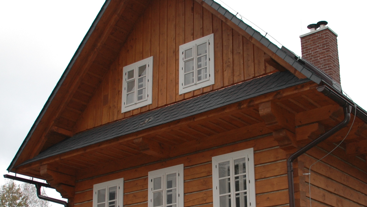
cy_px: 153
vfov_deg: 21.6
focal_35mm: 55
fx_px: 535
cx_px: 235
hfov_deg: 37.6
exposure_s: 1/320
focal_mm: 18
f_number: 3.5
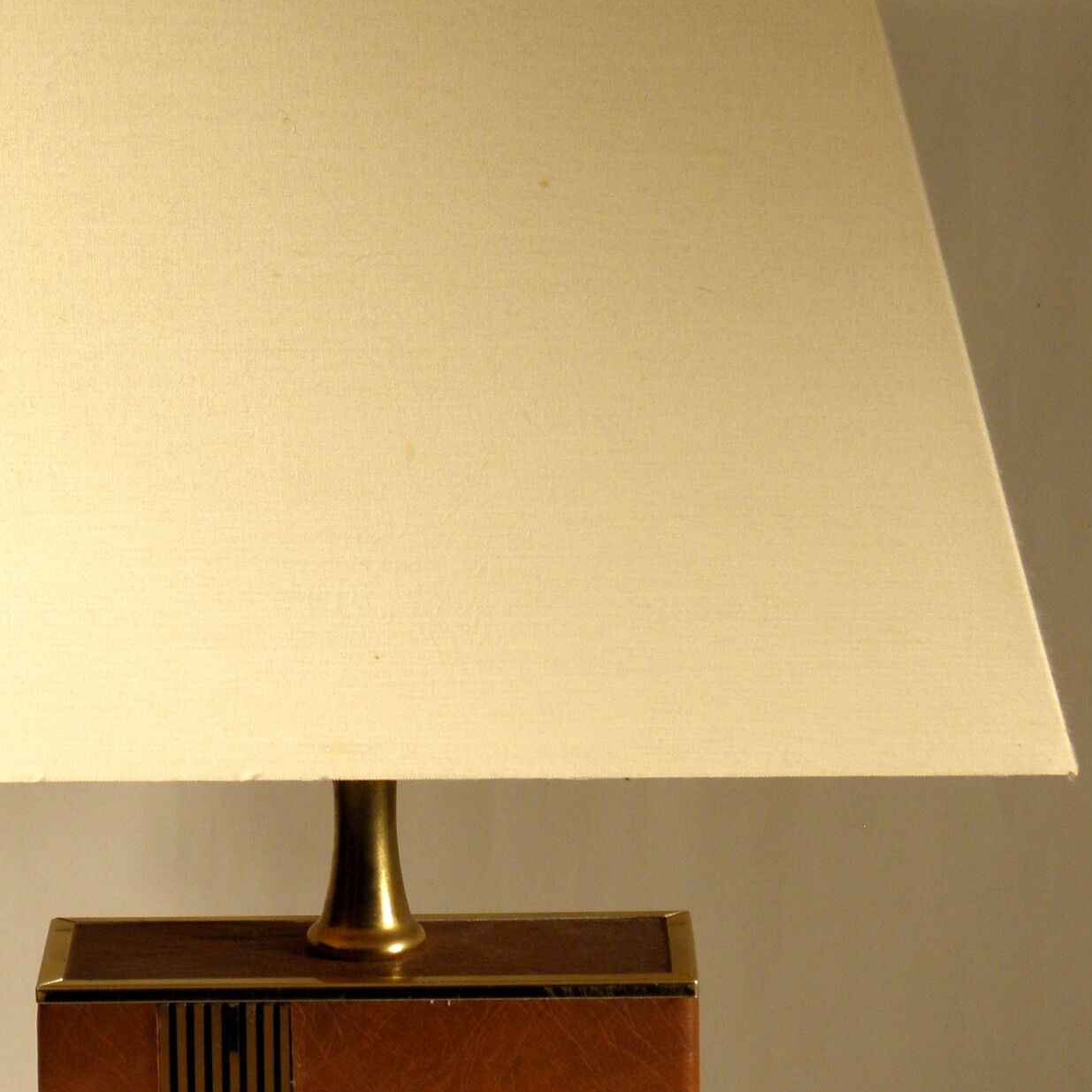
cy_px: 638
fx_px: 5818
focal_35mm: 163
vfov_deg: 10.7
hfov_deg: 10.7
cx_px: 311
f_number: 4.5
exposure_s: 1/60
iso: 125
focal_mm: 16
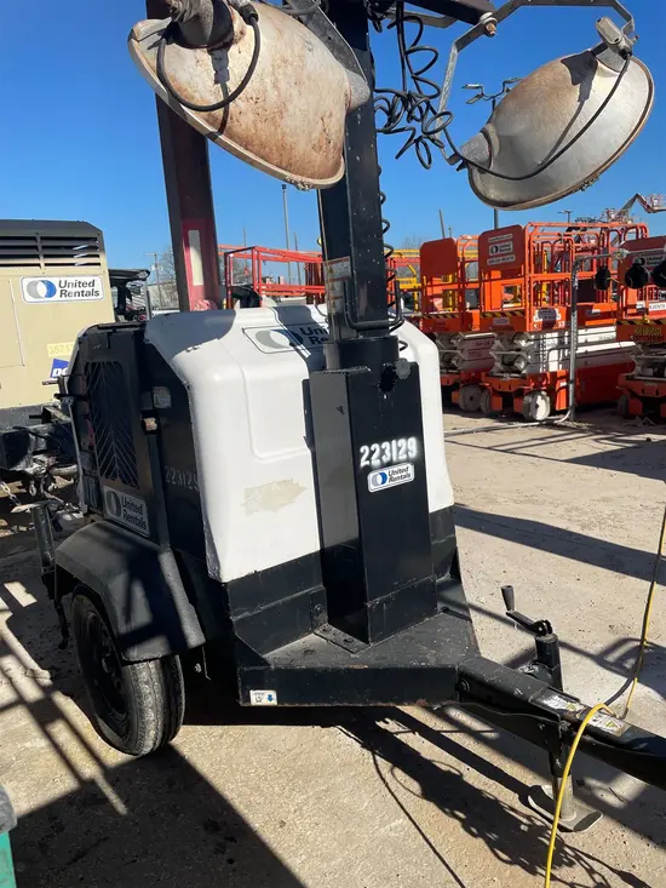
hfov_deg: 53.1
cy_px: 444
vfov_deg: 67.3
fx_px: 667
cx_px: 333
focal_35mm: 26
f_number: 1.6
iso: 50
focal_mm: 4.2
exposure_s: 1/7813
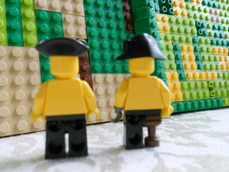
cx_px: 114
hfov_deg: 56.8
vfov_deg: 44.2
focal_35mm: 32
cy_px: 86
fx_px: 212
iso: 400
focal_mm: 5.8
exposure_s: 1/80
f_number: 3.5
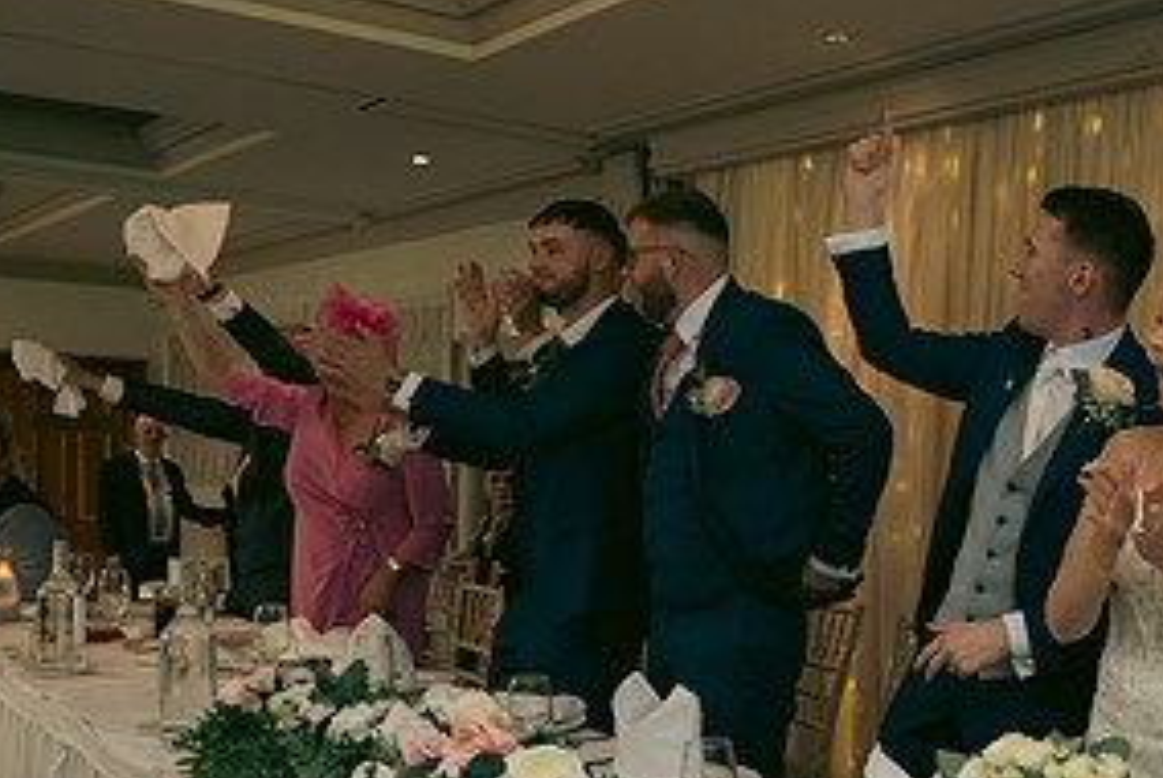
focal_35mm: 49
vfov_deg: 27.1
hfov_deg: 37.4
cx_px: 1069
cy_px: 616
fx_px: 1585
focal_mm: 24
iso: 800
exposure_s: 1/160
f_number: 3.5
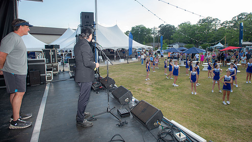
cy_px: 55
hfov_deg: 86.5
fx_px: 134
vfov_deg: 55.3
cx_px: 136
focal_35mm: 20
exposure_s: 1/250
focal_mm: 17
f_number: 4.5
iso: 100
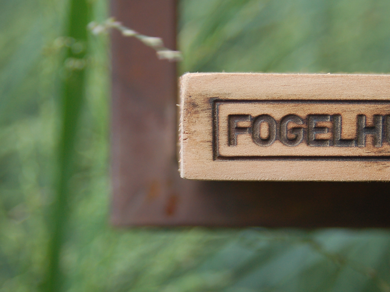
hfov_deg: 16.7
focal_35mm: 118
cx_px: 210
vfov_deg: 12.5
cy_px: 168
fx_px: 1329
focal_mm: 56
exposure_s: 1/200
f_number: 4.8
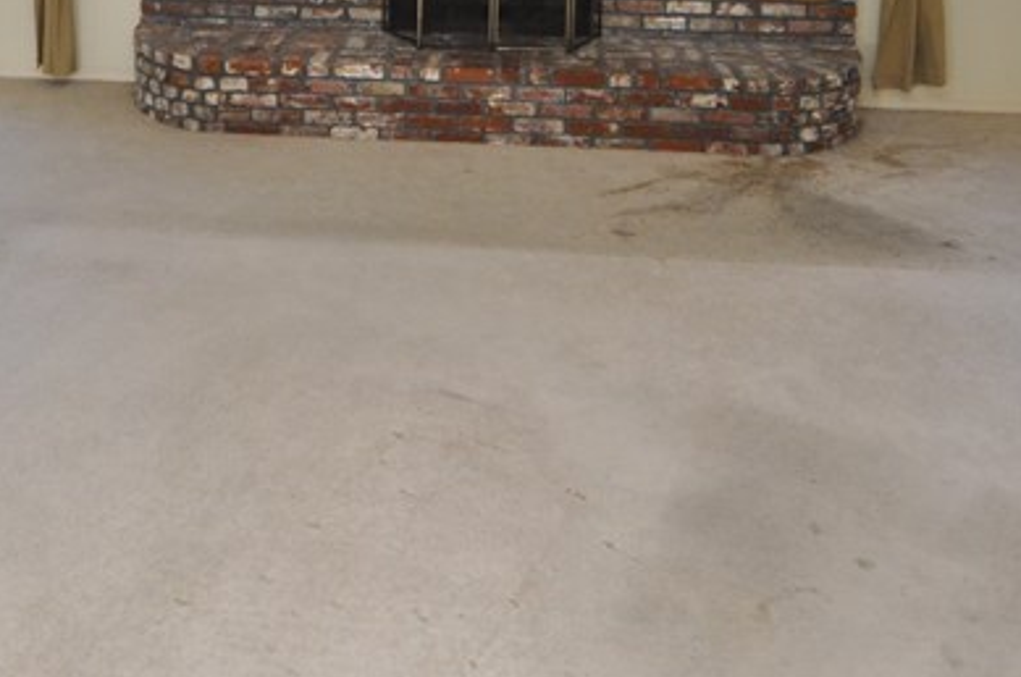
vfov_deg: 27.5
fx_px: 1189
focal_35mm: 42
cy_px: -160
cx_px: 396
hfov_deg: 46.1
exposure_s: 1/60
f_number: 4
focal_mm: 10
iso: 640
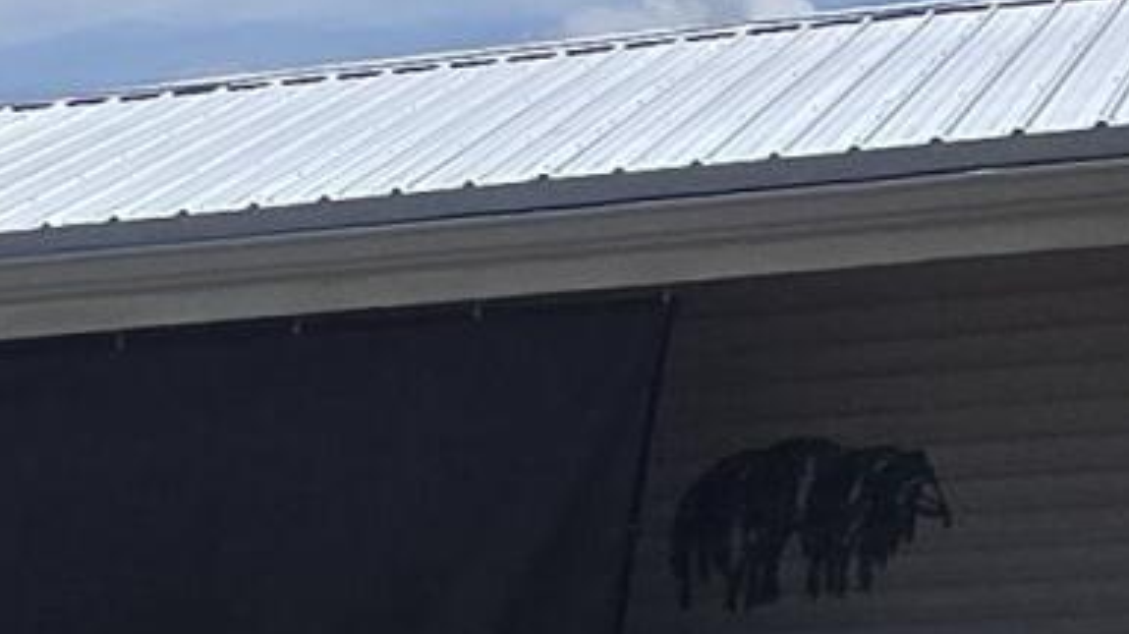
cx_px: -681
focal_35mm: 111
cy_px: 2430
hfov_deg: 17.0
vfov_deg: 7.8
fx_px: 3321
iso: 50
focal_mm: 2.2
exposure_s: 1/4291
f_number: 2.2
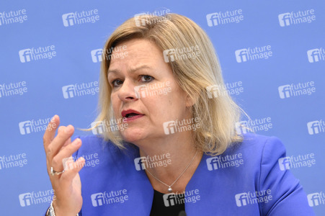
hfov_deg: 15.2
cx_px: 162
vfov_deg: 10.1
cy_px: 108
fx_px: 1218
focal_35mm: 135
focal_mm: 135
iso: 4000
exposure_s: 1/500
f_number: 5.6
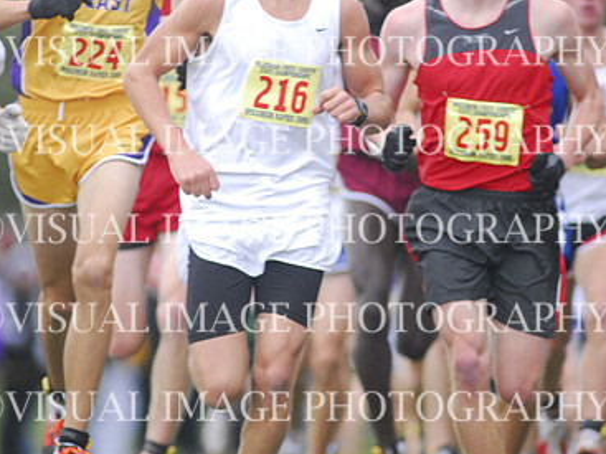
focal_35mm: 684
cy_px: 185
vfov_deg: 2.2
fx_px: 11970
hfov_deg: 2.9
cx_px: 292
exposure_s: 1/500
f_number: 4
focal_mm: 300
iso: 800
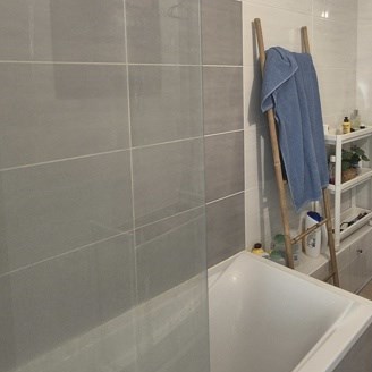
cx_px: 253
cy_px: 112
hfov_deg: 55.9
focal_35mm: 28
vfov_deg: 55.6
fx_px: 340
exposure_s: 1/50
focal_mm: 2.2
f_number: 2.2
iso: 320
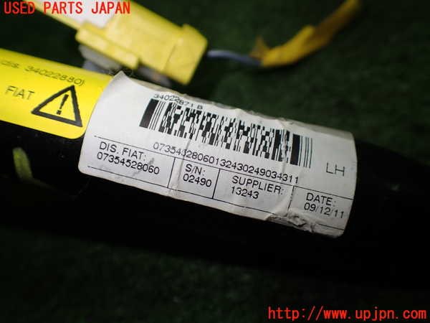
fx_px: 373
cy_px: 162
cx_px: 215
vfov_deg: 46.8
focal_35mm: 30
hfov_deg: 60.0
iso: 100
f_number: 2.3
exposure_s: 1/200
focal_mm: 5.4
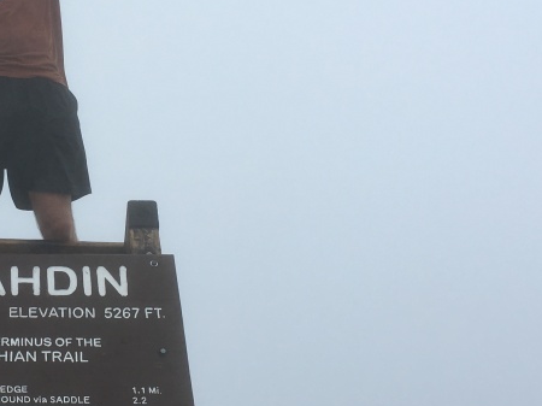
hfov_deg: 28.2
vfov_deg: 22.2
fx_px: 1033
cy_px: 189
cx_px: 46
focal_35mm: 66
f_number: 2.2
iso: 25
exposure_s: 1/705
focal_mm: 4.15
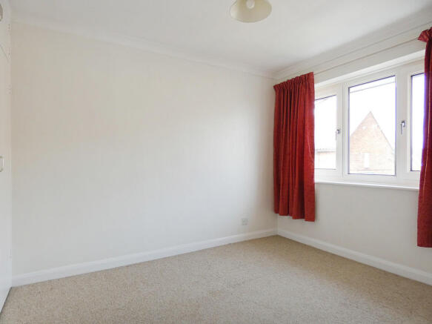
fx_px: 250
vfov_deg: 66.0
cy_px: 162
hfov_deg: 81.8
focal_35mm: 20
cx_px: 216
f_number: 2.8
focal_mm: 3.6
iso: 80
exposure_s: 1/100
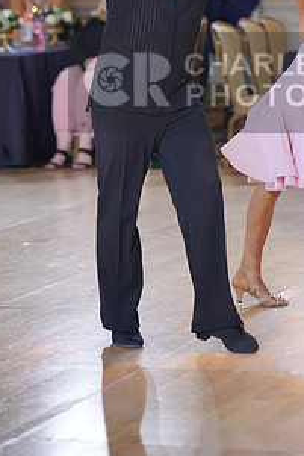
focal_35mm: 160
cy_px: 83
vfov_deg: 12.8
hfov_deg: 8.6
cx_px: 278
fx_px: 2024
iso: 800
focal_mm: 83
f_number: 2
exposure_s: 1/500
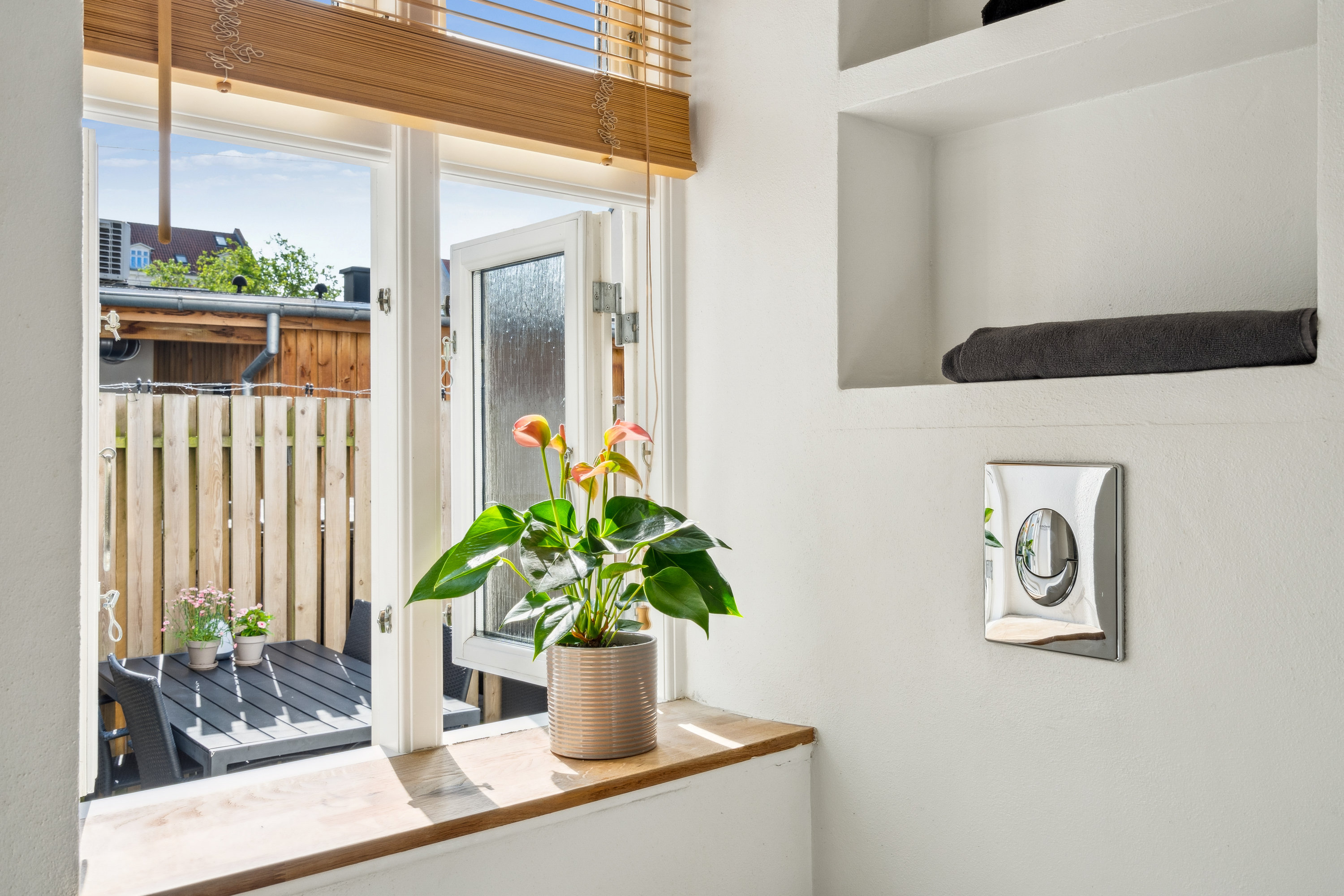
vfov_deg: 45.0
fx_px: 1083
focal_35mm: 29
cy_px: 448
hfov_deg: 63.7
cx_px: 672
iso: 800
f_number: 11
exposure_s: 1/200
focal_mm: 29
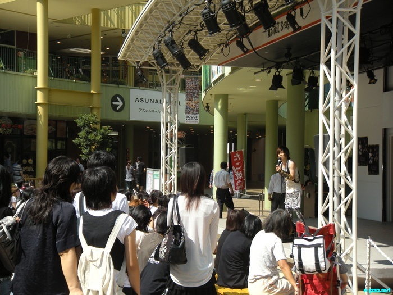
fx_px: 772
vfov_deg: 21.6
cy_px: 148
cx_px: 196
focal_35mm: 68
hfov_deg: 28.6
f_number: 4.4
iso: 89
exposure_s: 1/486
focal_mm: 11.3
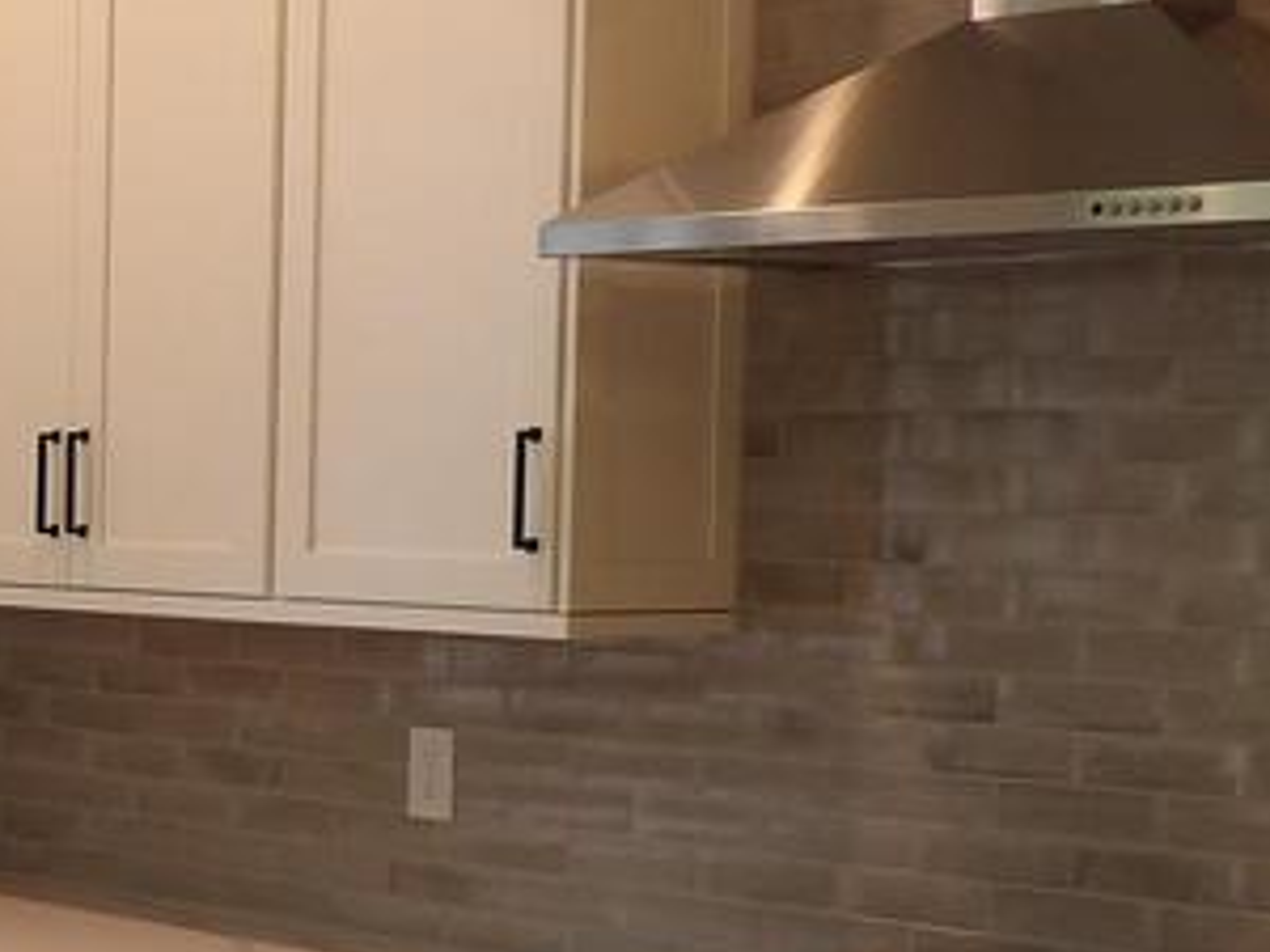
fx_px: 3008
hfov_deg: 22.9
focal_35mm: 82
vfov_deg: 17.9
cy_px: 728
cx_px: 17
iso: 103
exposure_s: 1/33
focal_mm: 4.3
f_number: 3.2
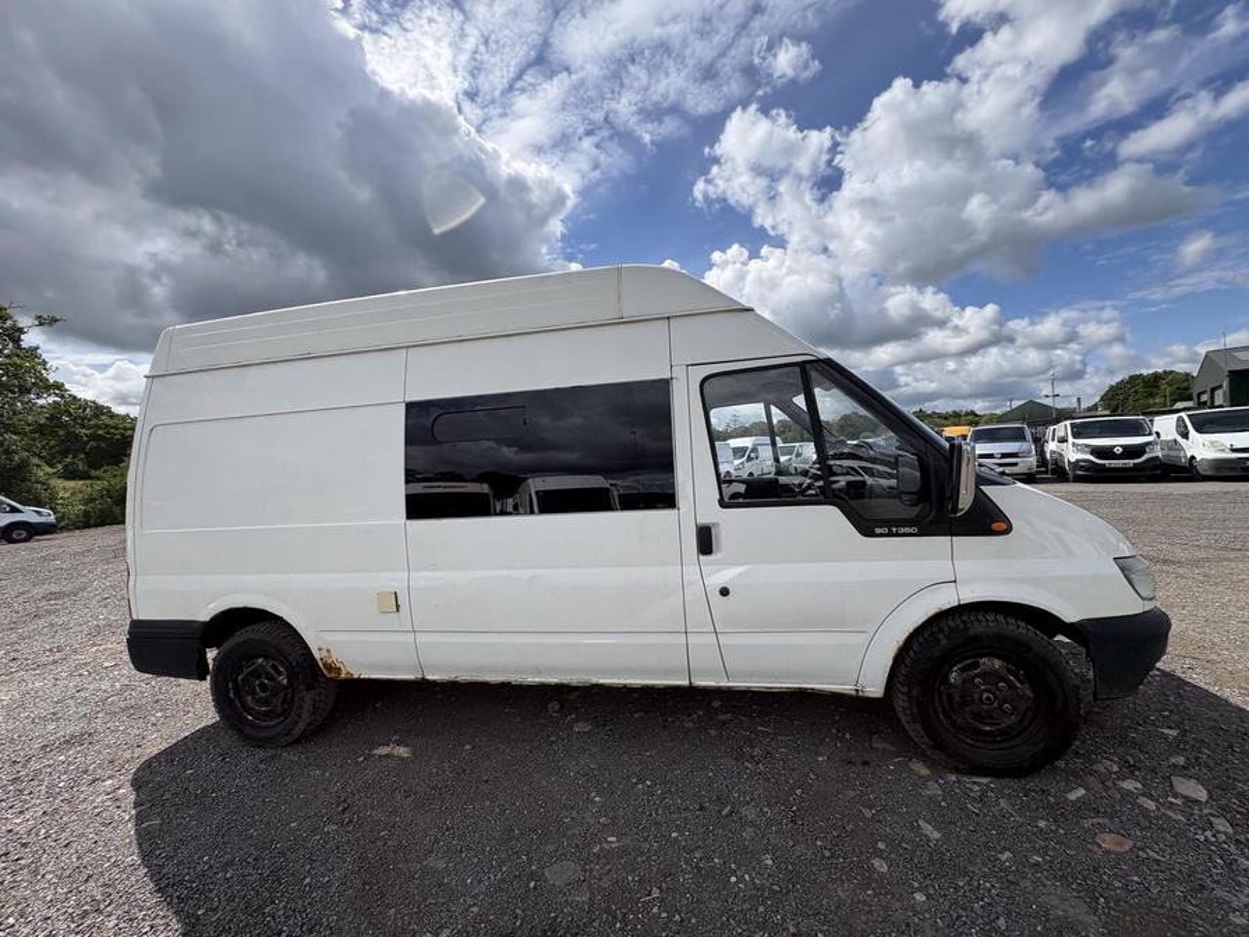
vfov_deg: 85.7
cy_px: 468
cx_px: 624
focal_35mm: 14
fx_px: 505
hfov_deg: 102.1
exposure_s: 1/2208
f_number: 2.2
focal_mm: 2.22
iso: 50
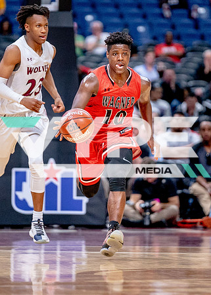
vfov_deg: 5.3
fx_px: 3208
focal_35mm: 382
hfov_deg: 3.8
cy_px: 123
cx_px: 104
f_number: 2.8
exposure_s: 1/1000
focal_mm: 200
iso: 2500
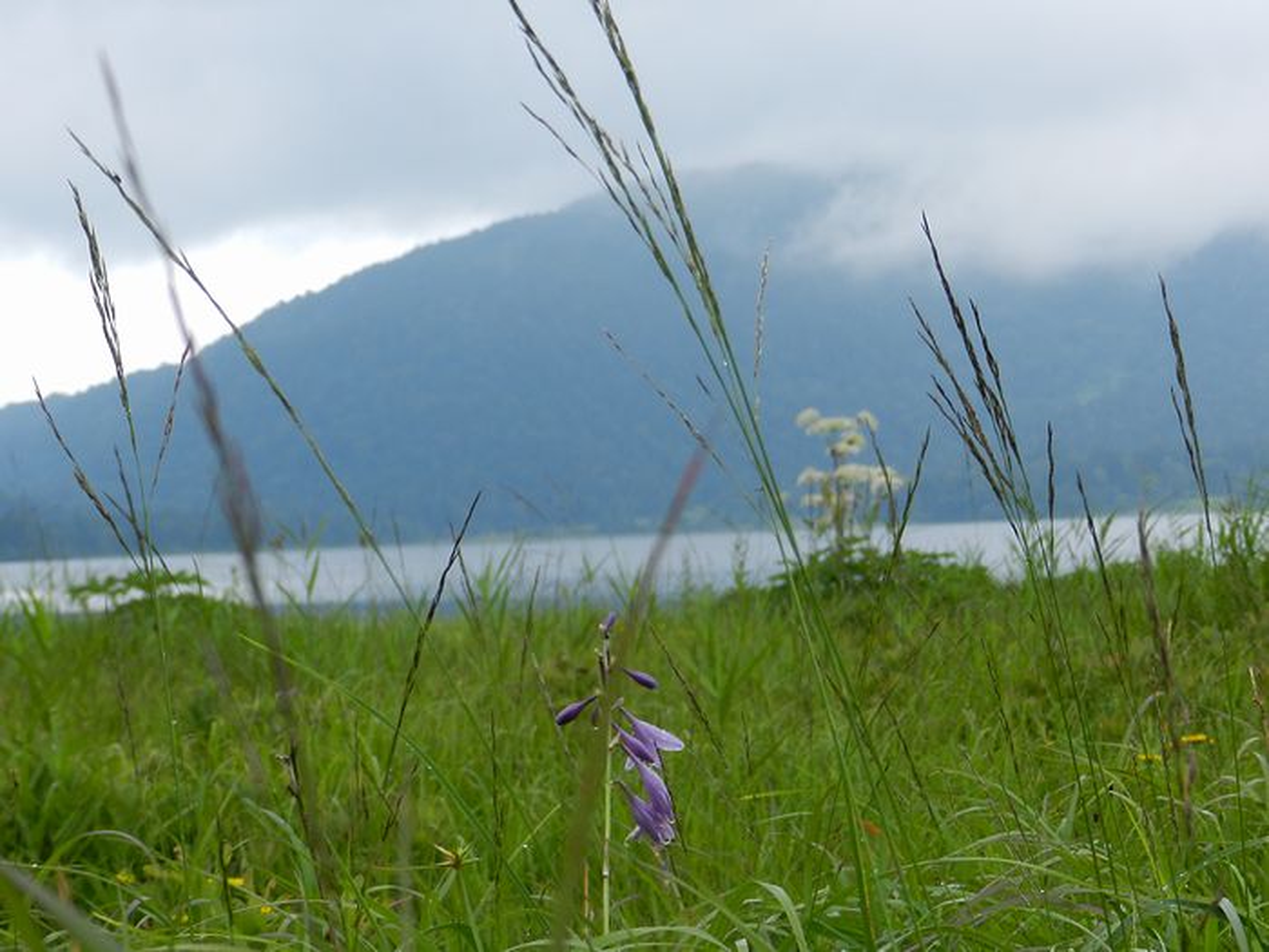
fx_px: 3666
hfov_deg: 19.6
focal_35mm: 100
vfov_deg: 14.8
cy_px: 476
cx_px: 634
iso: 160
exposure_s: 1/100
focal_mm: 17.7
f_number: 4.6
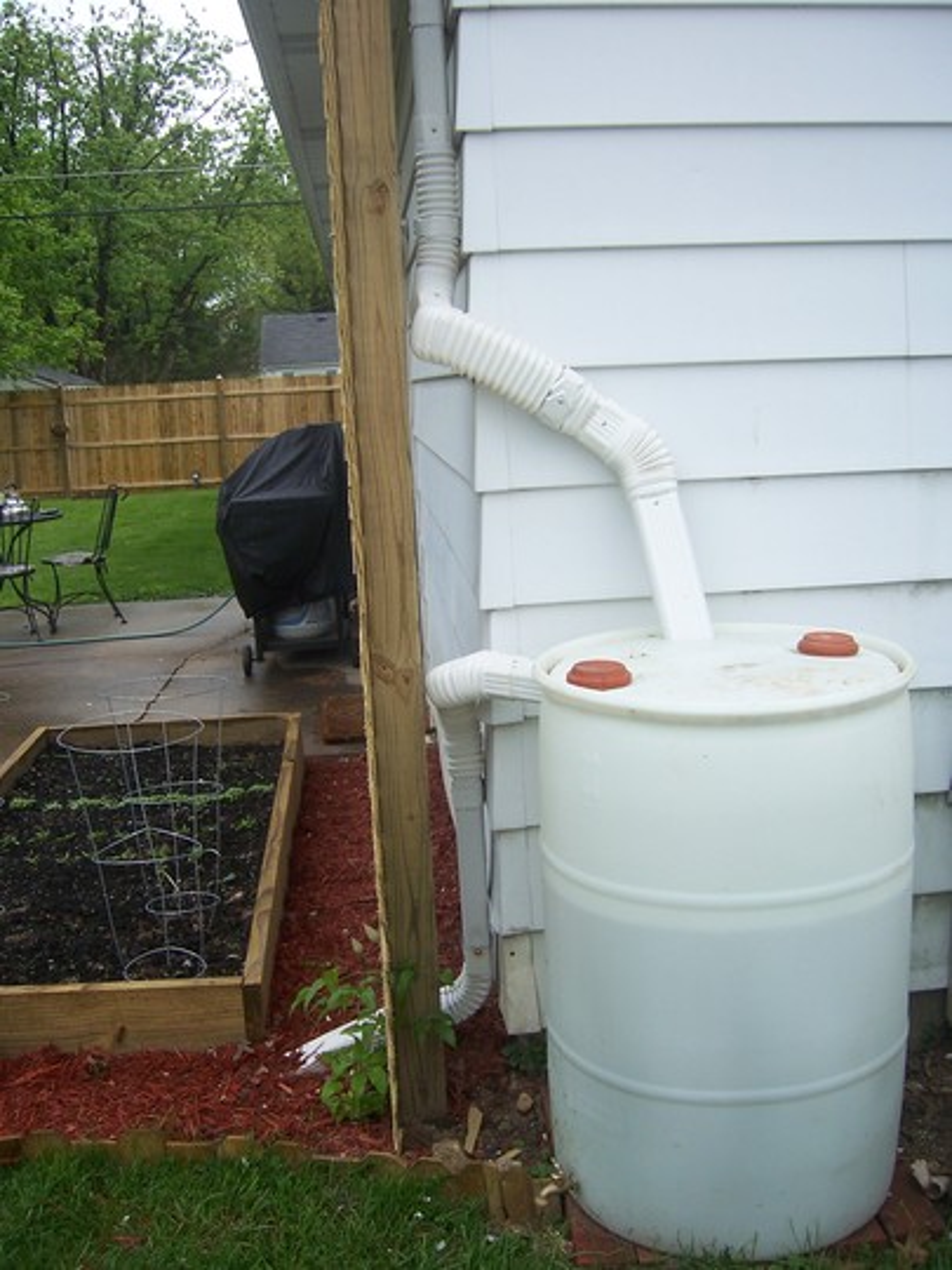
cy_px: 635
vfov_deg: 51.4
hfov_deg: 39.7
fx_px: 1320
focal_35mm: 36
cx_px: 476
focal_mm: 6
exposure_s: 1/750
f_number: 3
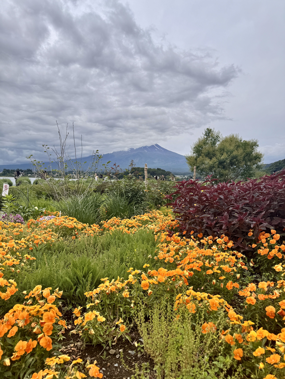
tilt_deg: -2.1
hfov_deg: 56.8
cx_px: 142
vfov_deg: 71.6
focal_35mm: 24
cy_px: 190
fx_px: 263
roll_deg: -1.7
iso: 80
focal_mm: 6.76
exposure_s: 1/7937
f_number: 1.78
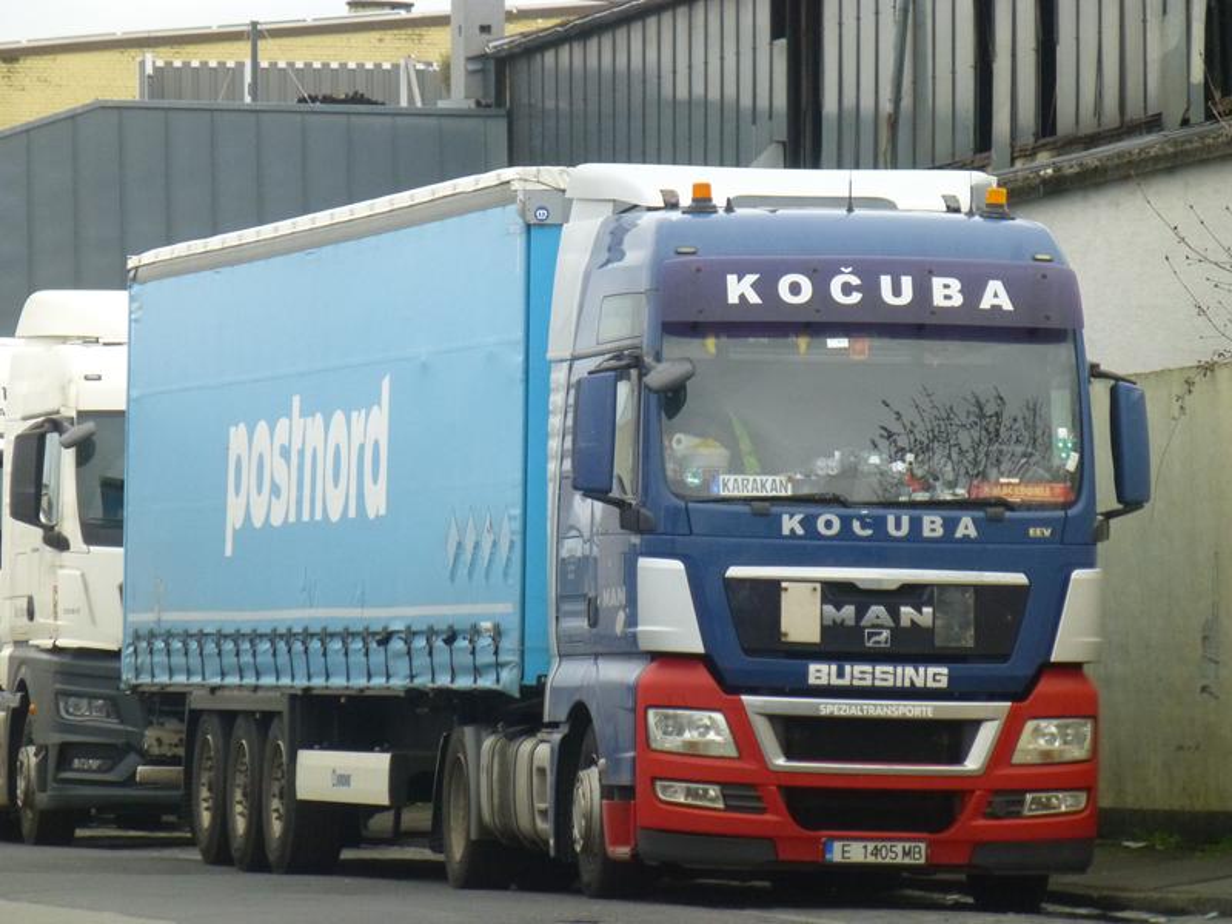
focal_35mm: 312
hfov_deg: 6.4
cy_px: 462
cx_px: 616
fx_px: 11104
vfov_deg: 4.8
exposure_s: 1/400
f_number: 5.9
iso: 500
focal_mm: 55.7
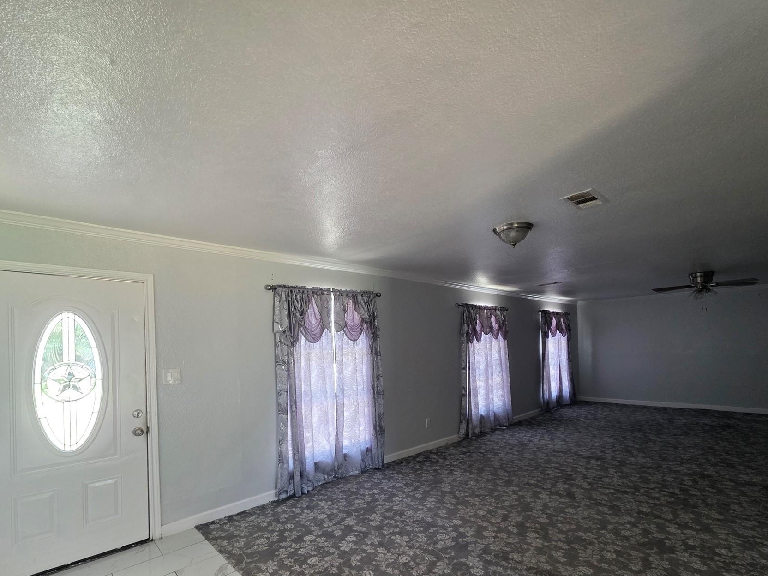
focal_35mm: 16
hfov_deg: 94.4
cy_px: 344
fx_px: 355
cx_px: 401
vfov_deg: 77.3
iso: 250
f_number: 1.9
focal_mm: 2.2
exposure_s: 1/120
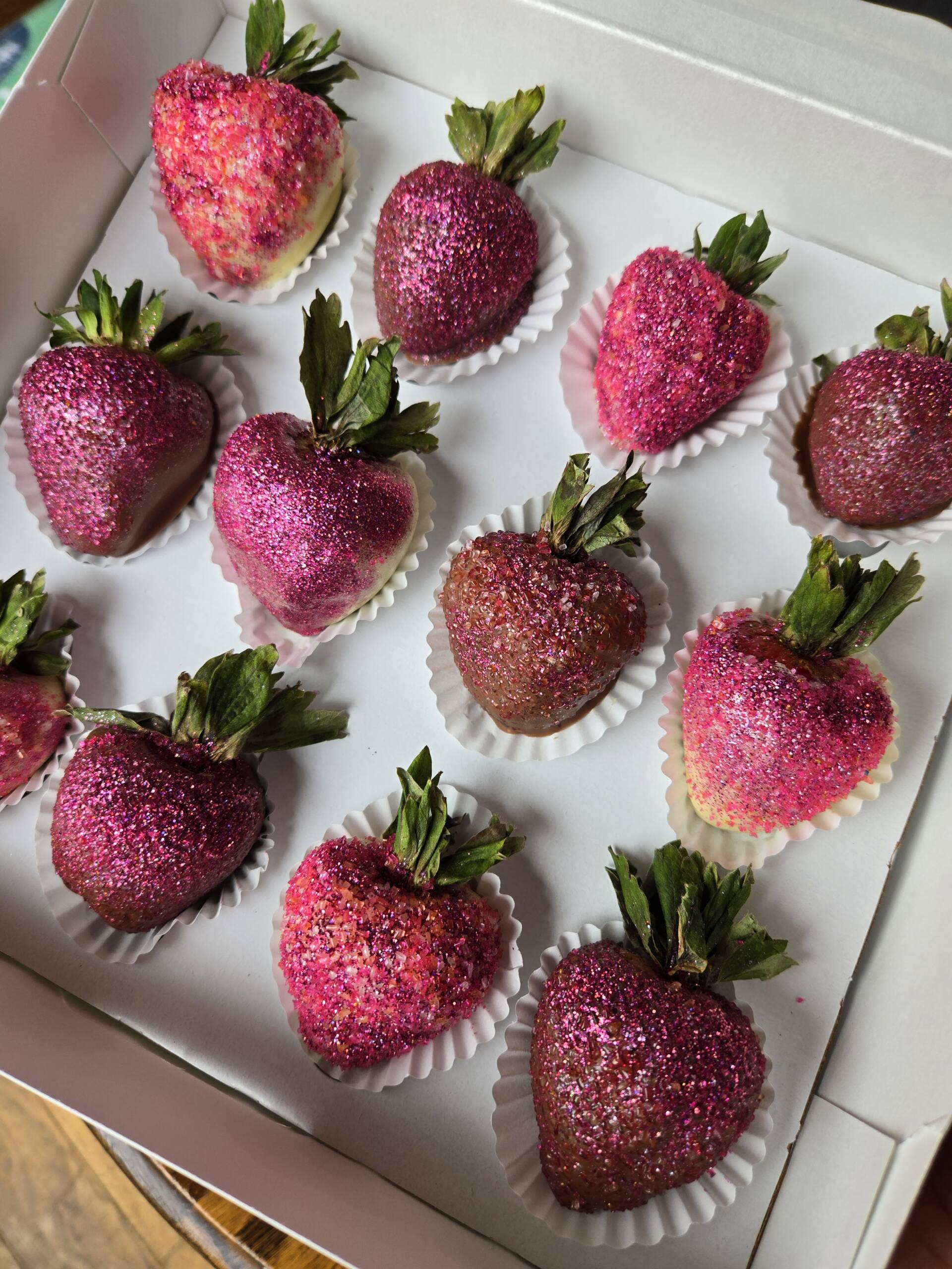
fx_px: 843
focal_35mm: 23
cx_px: 476
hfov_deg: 58.9
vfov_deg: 73.9
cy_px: 634
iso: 50
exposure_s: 1/180
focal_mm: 5.4
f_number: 1.8
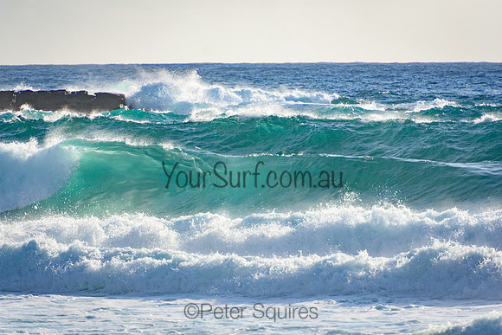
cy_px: 168
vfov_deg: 2.4
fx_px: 8159
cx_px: 251
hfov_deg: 3.5
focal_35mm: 585
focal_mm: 390
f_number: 5.6
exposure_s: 1/2000
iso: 360
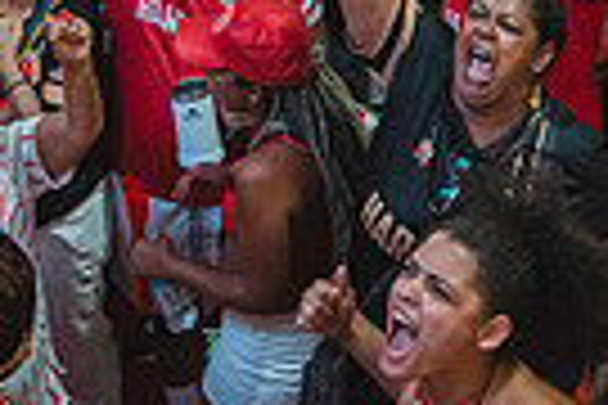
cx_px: 333
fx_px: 1891
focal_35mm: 112
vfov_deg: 11.5
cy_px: -290
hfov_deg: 18.3
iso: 3200
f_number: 4
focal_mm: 26
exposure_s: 1/320
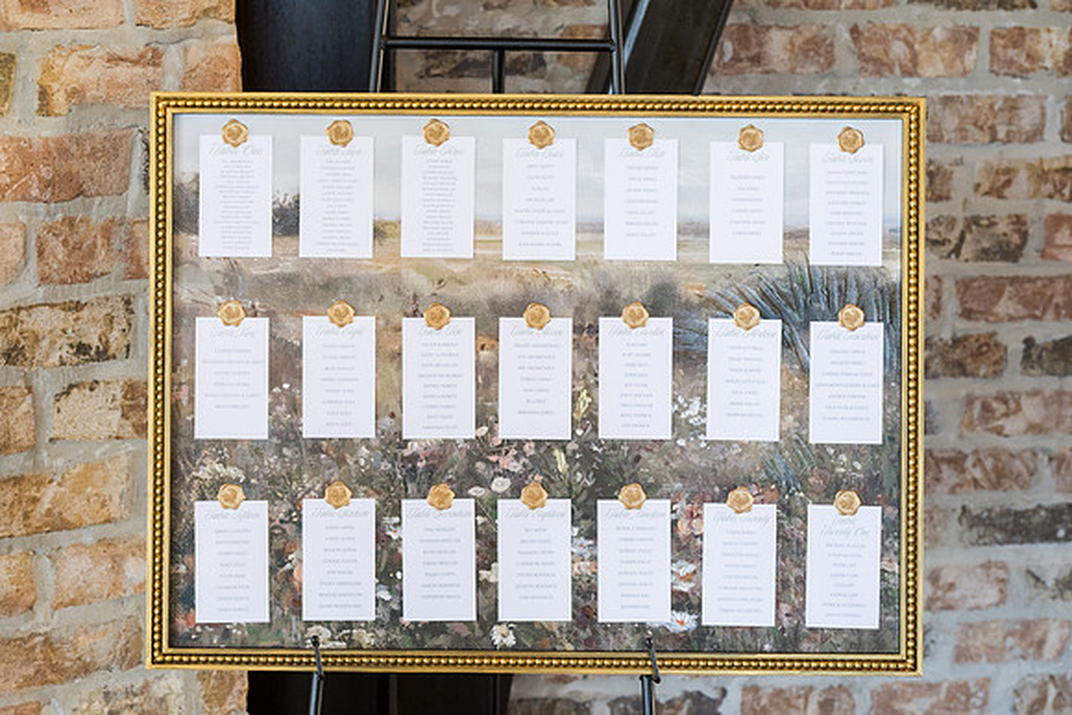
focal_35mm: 61
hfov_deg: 32.7
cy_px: 356
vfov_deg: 22.2
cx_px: 538
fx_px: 1826
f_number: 5
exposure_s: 1/80
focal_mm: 60
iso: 1250
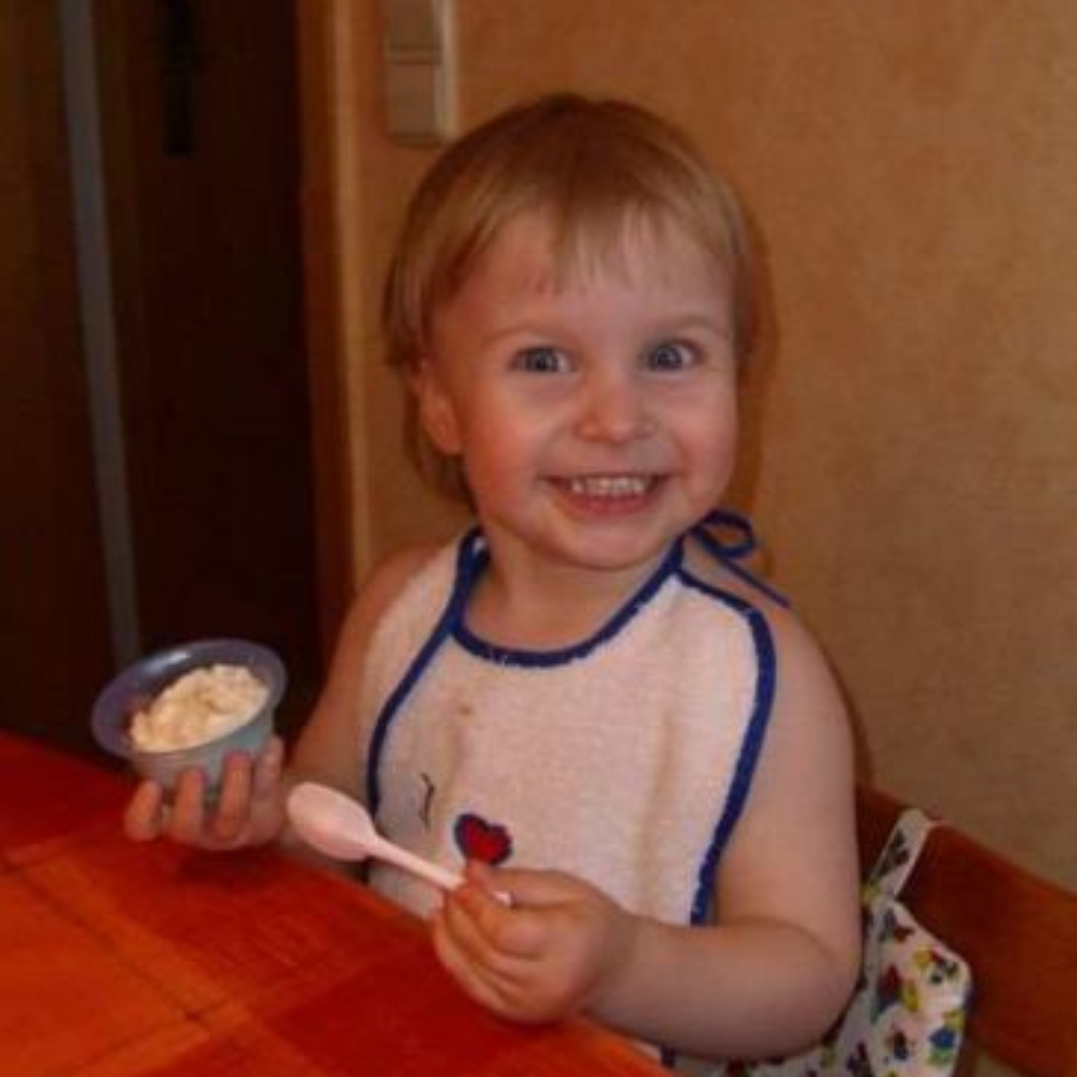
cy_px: 519
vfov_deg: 36.8
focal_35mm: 46
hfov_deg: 36.8
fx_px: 1619
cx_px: 549
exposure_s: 1/60
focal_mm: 7.9
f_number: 2.8
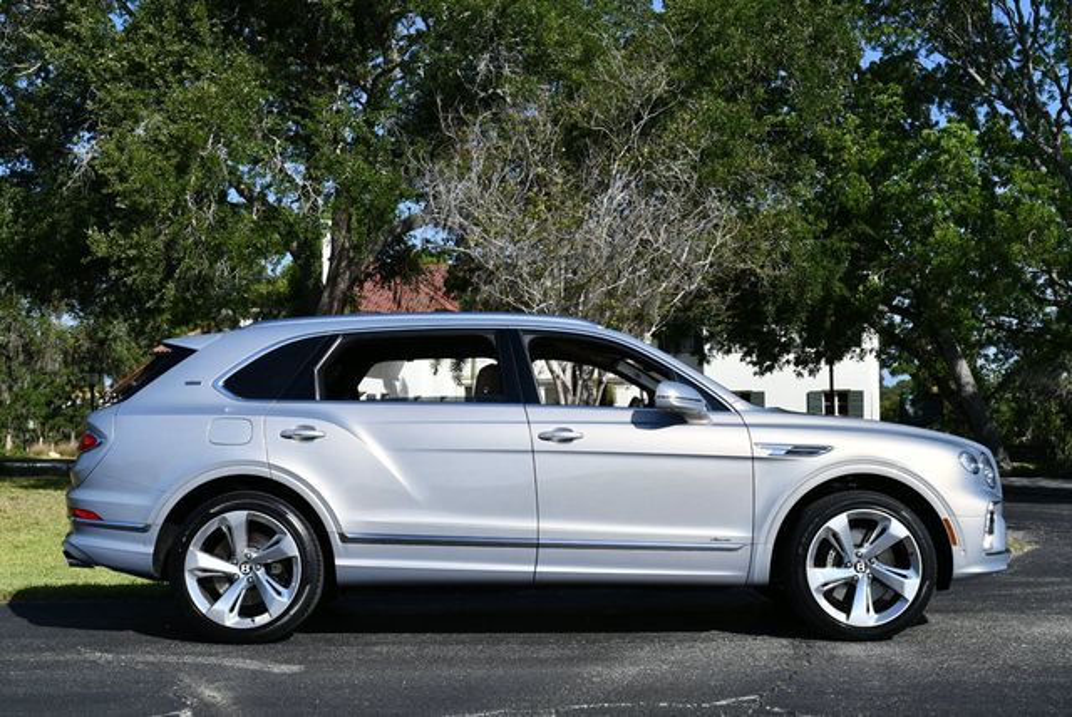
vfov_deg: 30.6
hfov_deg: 44.5
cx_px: 536
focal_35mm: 44
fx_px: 1311
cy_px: 358
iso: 100
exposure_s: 1/320
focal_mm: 22
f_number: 9
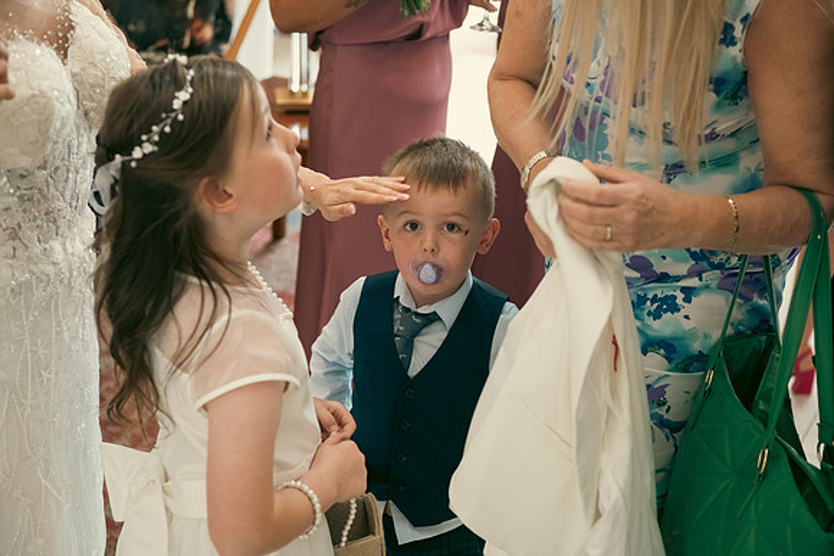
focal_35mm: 55
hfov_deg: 36.2
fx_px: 1274
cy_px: 278
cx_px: 417
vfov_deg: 24.6
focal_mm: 55
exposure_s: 1/160
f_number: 3.5
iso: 1000
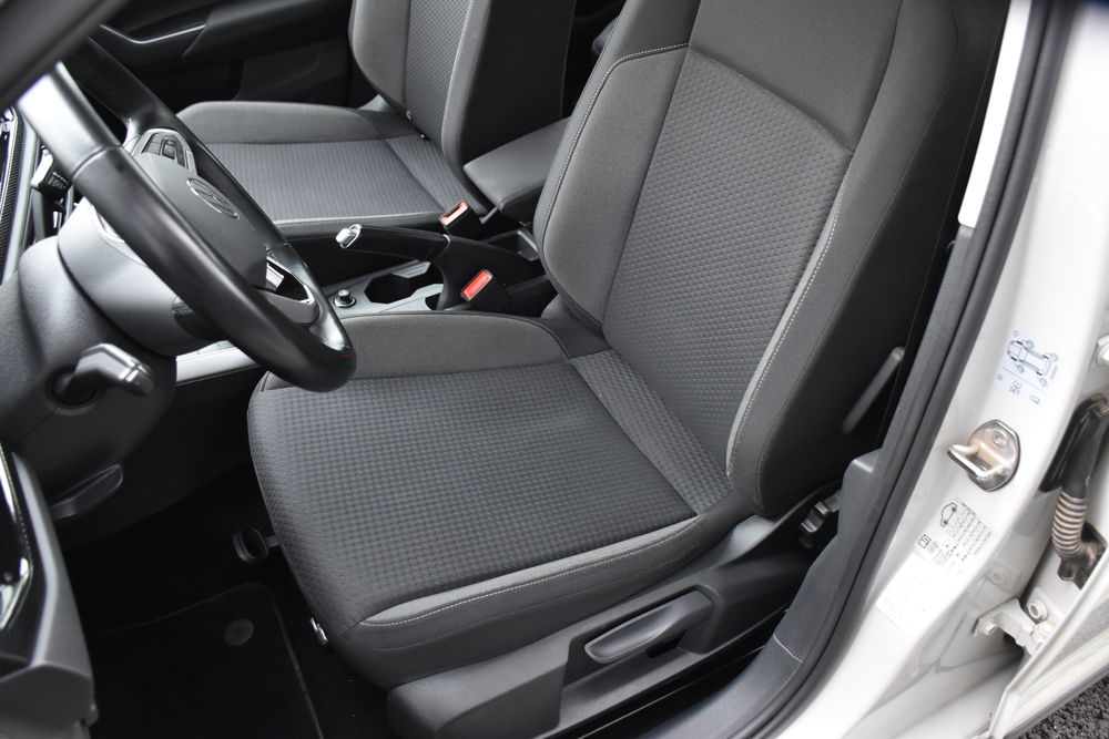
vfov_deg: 43.6
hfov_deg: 61.9
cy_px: 370
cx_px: 554
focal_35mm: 30
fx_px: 924
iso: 1100
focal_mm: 20
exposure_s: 1/60
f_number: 3.5
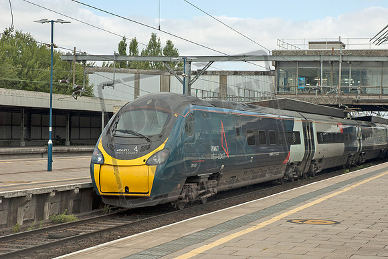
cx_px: 194
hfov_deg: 28.0
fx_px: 777
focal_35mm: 72
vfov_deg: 19.0
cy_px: 130
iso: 200
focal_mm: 48
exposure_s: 1/250
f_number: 8
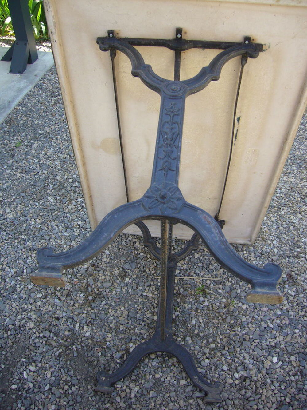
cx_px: 154
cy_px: 205
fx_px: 414
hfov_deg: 40.7
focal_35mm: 35
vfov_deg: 52.6
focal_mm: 5.8
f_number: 2.8
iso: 100
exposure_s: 1/160
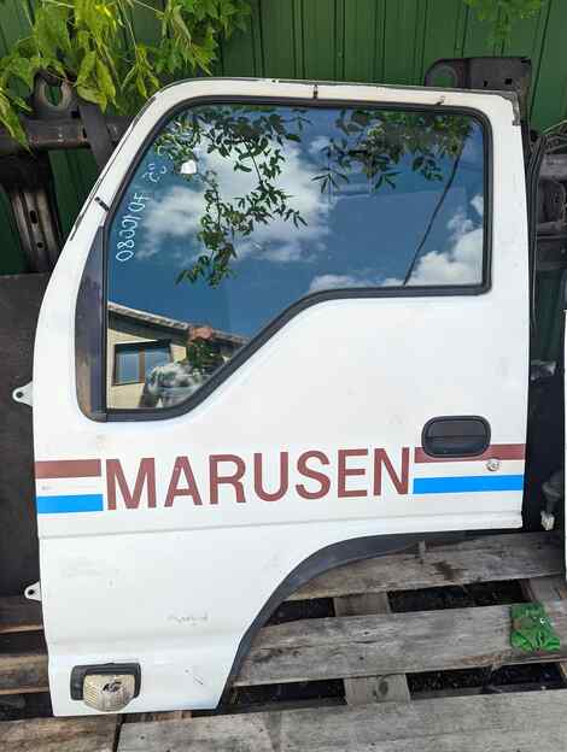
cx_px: 284
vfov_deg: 71.5
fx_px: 523
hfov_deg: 56.9
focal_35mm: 24
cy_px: 376
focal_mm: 6.81
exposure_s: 1/460
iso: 64
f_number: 1.85
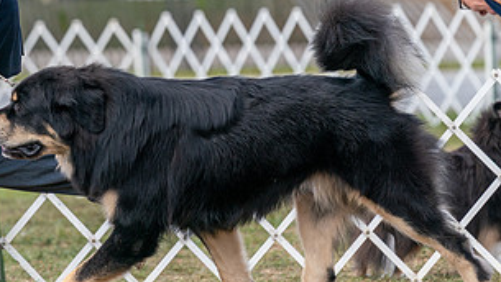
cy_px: 39
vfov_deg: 2.7
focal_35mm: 450
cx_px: 163
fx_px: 5982
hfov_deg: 4.8
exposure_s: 1/1250
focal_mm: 194
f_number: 4
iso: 400
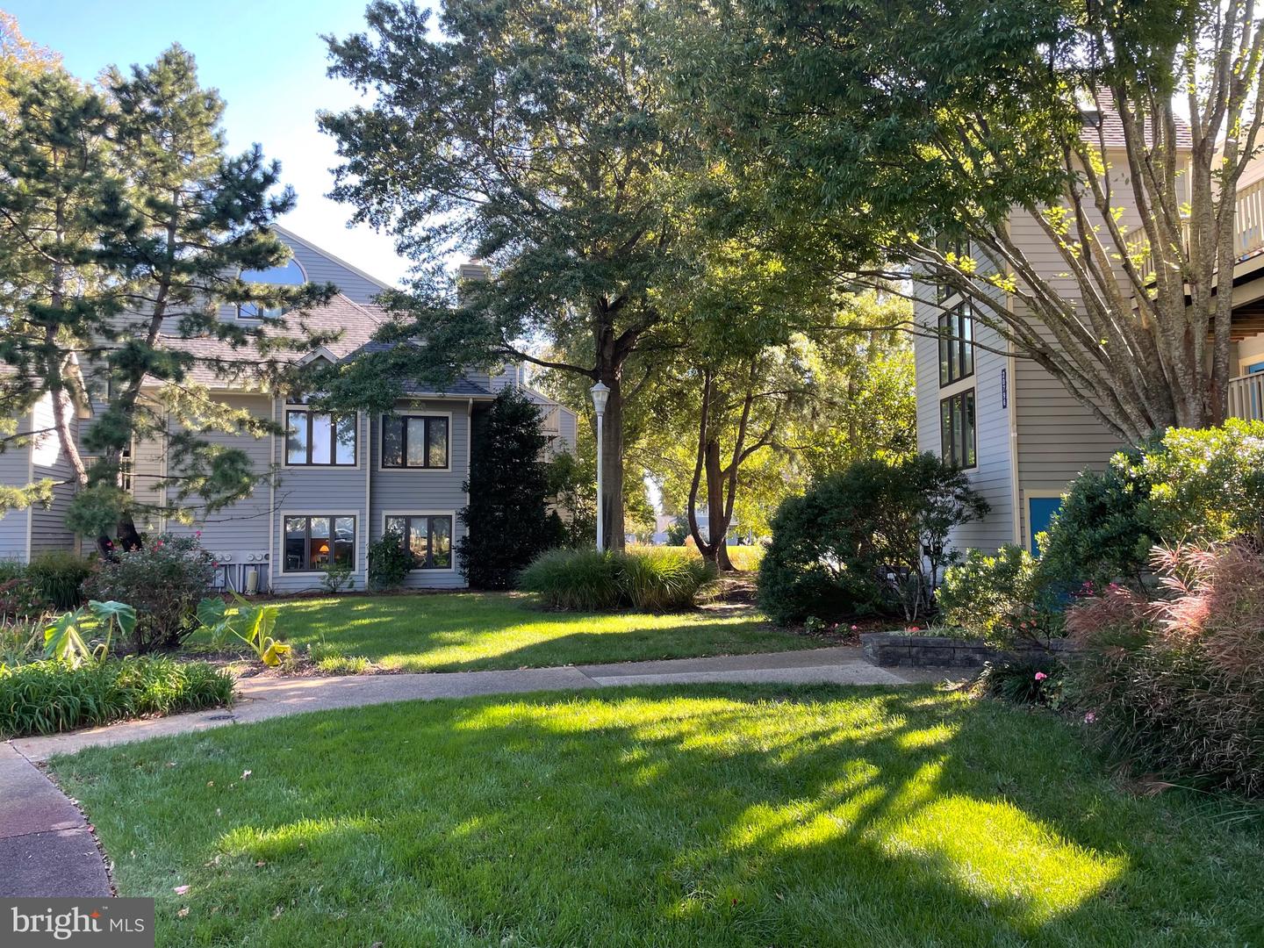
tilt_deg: +4.0
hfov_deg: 67.3
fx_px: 949
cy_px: 474
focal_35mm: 26
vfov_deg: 53.1
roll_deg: +0.5
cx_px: 632
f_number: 1.6
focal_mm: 4.2
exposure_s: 1/191
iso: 32
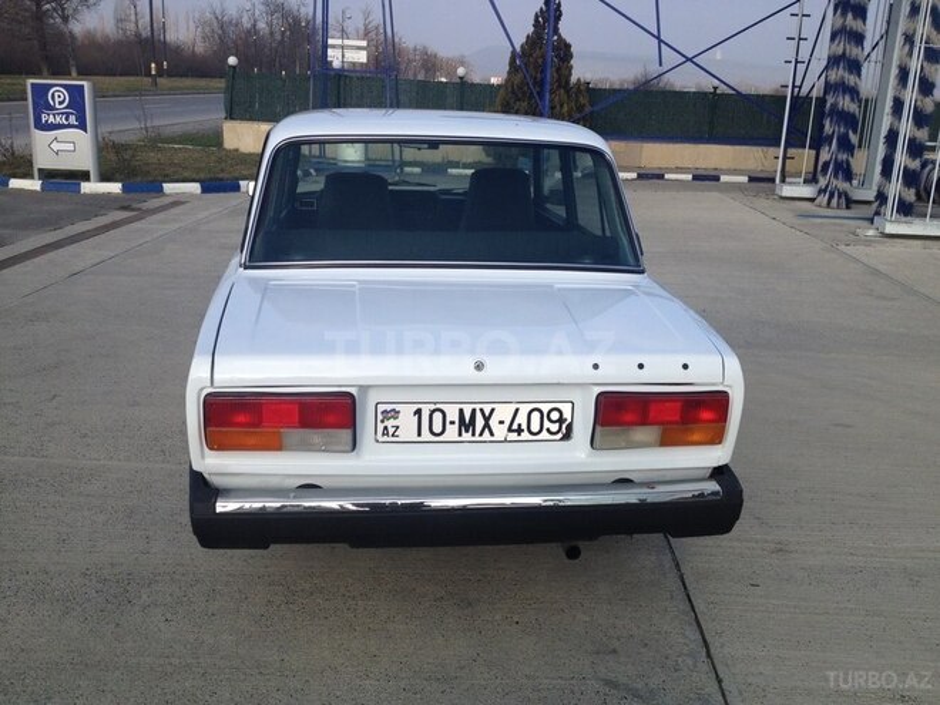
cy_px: 352
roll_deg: -1.4
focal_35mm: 35
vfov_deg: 40.7
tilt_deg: -18.5
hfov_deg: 52.6
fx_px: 950
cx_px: 470
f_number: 2.4
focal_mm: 4.28
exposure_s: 1/1453
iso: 50
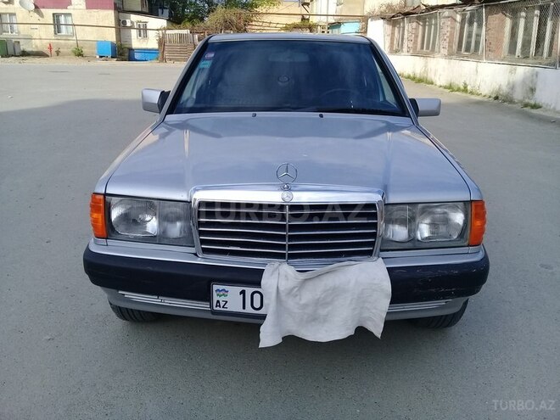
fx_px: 502
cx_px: 280
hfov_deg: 58.4
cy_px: 210
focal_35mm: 31
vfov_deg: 45.4
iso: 50
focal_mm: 3.3
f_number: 2.2
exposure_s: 1/799
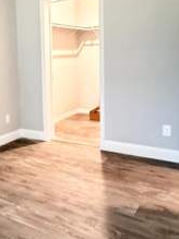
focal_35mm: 41
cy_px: 94
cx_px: -19
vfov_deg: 45.5
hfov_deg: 31.2
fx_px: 283
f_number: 2.2
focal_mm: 2.22
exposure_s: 1/60
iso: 1250
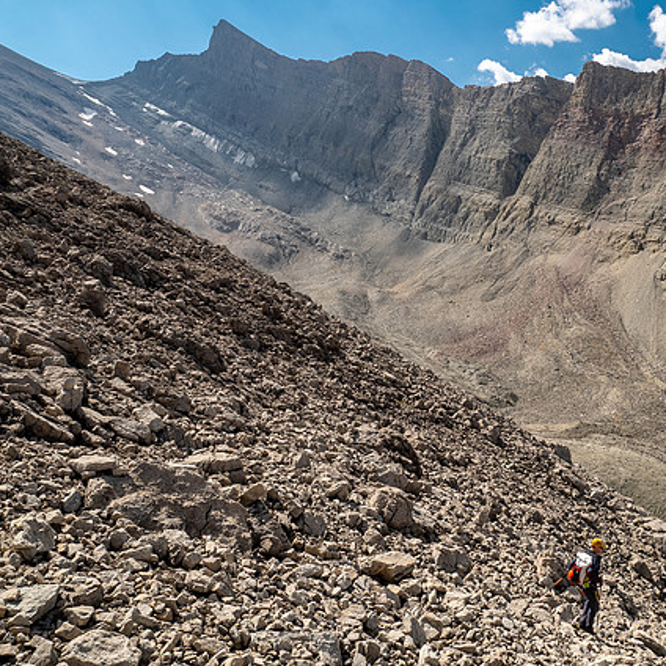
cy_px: 332
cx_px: 405
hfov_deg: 55.1
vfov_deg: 55.6
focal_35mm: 29
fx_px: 631
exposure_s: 1/200
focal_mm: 12
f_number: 8
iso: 200
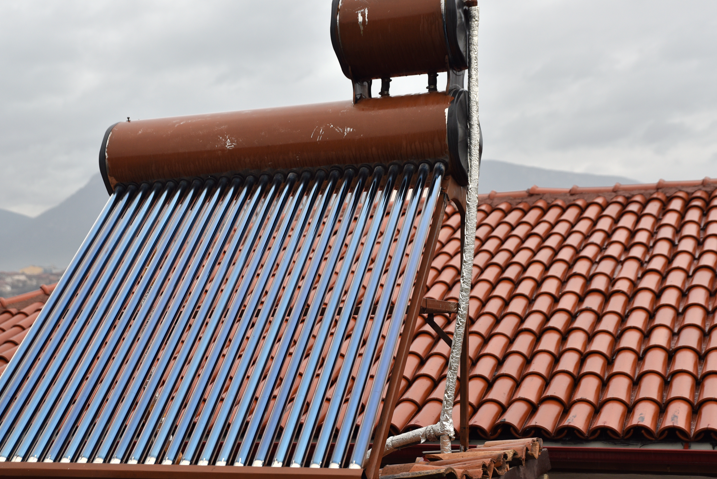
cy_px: 255
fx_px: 1136
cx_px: 358
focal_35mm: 57
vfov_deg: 23.8
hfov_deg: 35.0
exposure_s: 1/200
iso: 500
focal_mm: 46
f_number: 3.2
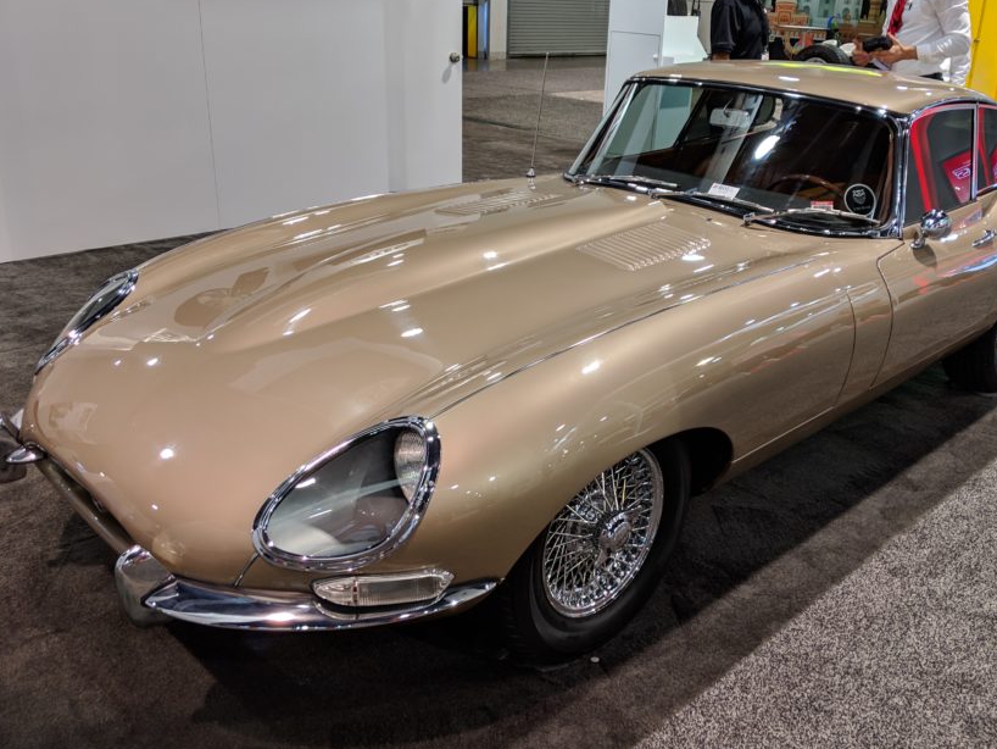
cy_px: 353
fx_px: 951
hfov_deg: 55.1
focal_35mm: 33
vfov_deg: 42.9
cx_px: 580
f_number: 1.8
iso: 56
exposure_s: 1/30
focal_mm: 4.44
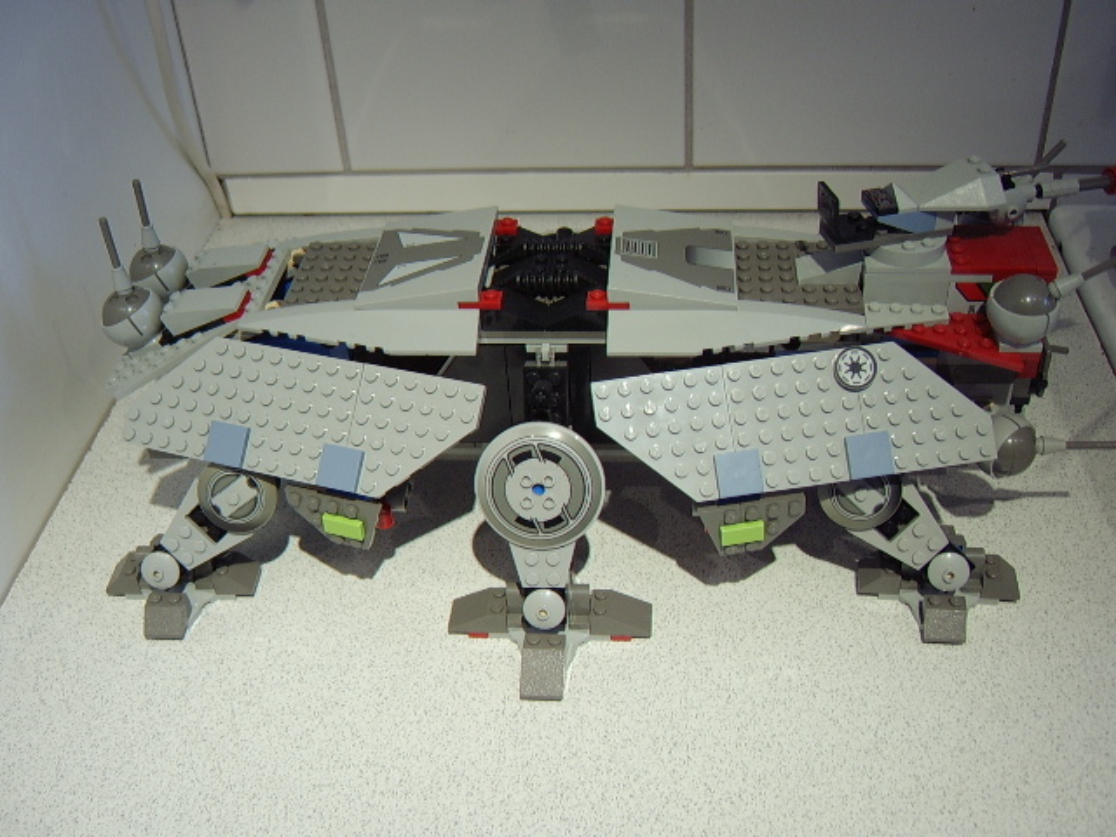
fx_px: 999
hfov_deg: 58.4
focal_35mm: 31
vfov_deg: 45.4
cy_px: 418
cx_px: 558
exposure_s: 1/13
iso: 100
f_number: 2.7
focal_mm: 8.13
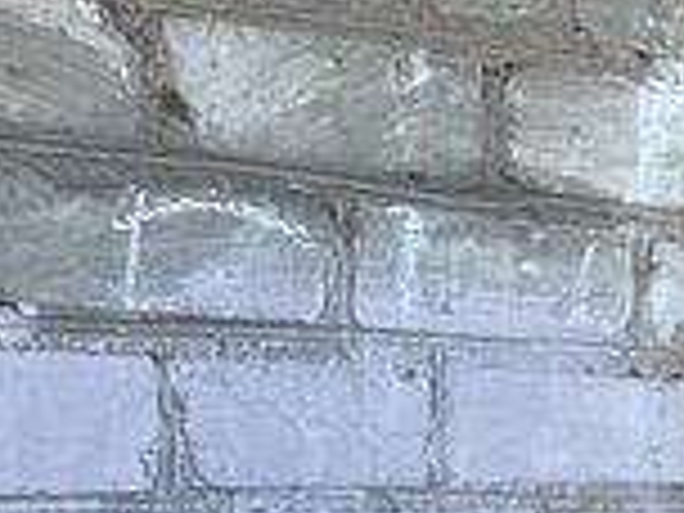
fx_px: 2490
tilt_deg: -1.5
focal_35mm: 126
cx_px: 814
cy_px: 567
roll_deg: +0.1
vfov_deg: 11.6
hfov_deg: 15.1
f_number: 1.78
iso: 64
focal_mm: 6.76
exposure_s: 1/454
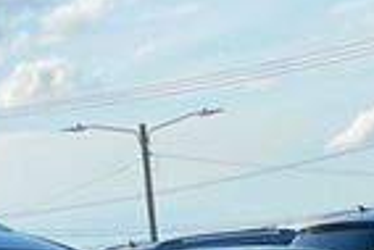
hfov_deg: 8.4
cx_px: 8
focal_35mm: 243
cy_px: 624
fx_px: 2527
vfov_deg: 5.5
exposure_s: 1/749
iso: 25
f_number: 2
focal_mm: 6
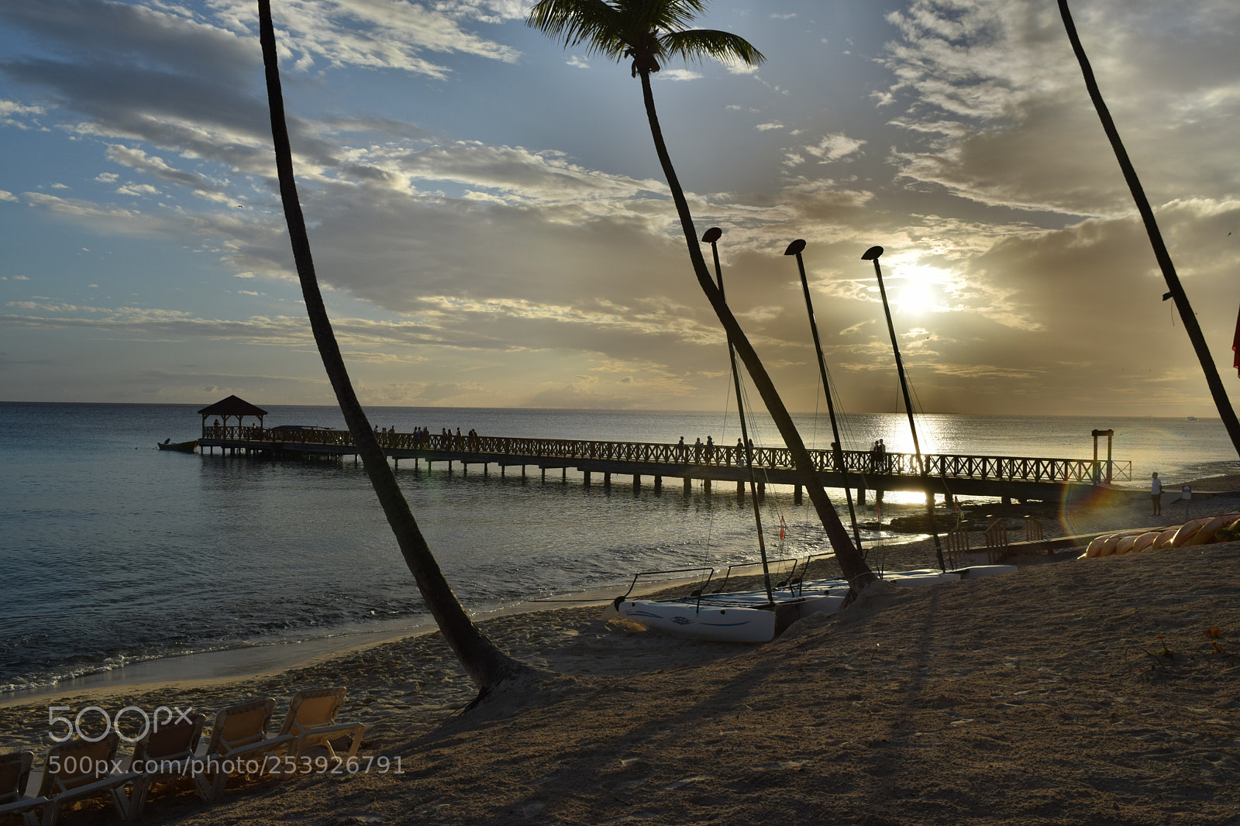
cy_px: 413
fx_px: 1136
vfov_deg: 40.0
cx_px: 620
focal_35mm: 33
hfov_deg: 57.2
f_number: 9
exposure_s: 1/500
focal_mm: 22
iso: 100
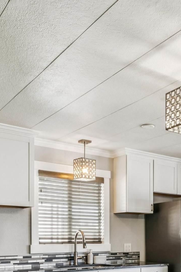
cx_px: 153
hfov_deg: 28.1
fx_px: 351
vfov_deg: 39.6
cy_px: 239
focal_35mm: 47
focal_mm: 16.2
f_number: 13
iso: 400
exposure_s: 1/13
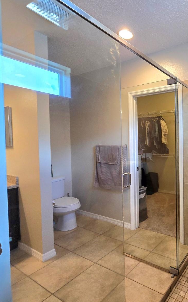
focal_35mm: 19
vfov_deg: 88.0
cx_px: 169
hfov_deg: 54.3
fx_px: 156
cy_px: 151
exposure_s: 1/60.2
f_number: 2.2
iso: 160
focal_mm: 2.2
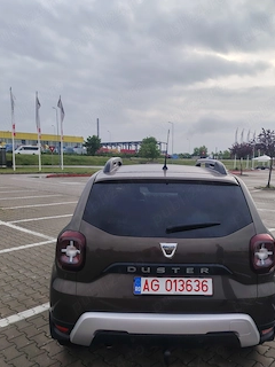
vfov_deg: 59.6
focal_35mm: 30
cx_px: 148
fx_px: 318
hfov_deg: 46.8
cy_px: 216
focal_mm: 5.25
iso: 100
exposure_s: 1/306
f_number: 1.75
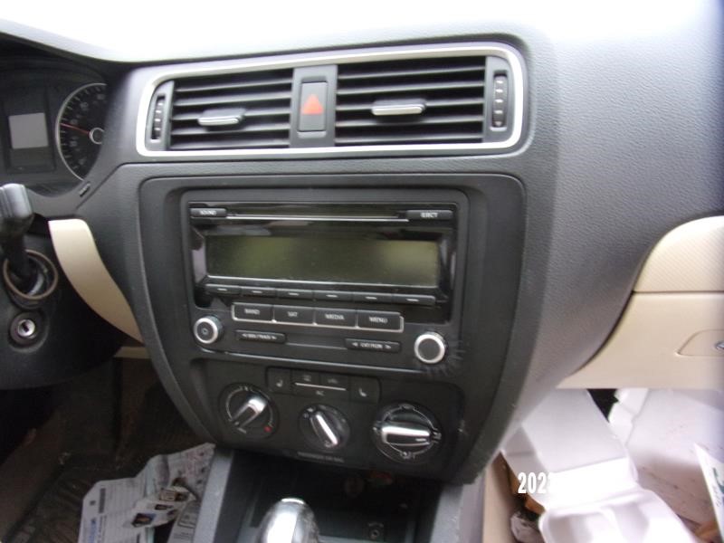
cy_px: 272
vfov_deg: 56.8
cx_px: 362
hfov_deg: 71.6
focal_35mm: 24
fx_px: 502
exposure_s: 1/34
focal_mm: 4.3
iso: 264
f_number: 3.3
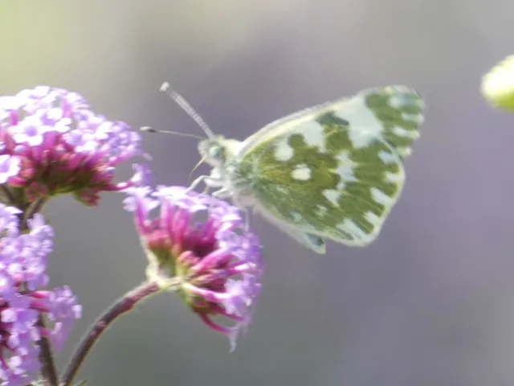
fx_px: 10943
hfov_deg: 2.7
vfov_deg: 2.0
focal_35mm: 737
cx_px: 257
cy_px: 193
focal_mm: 132.1
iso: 80
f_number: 5.6
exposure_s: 1/125
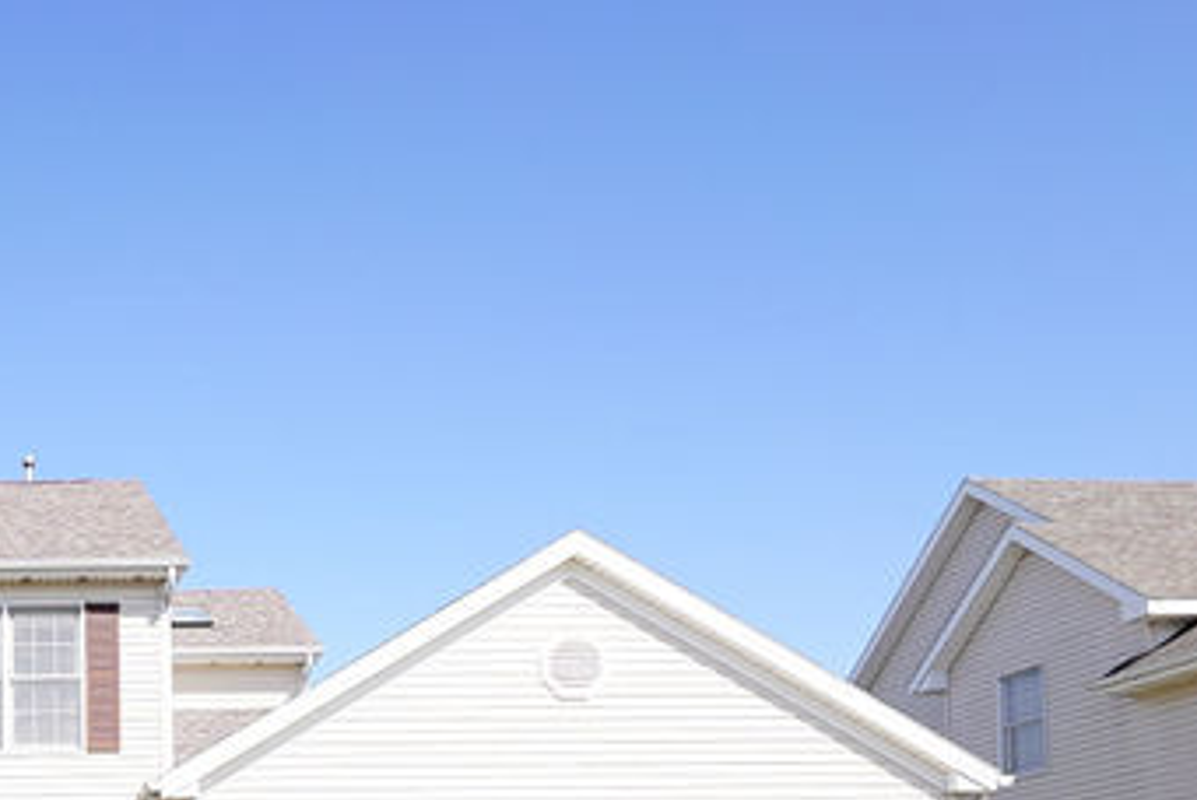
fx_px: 1497
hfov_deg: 38.0
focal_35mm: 45
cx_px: -42
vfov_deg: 26.5
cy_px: 970
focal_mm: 10
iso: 125
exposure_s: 1/1000
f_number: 3.5
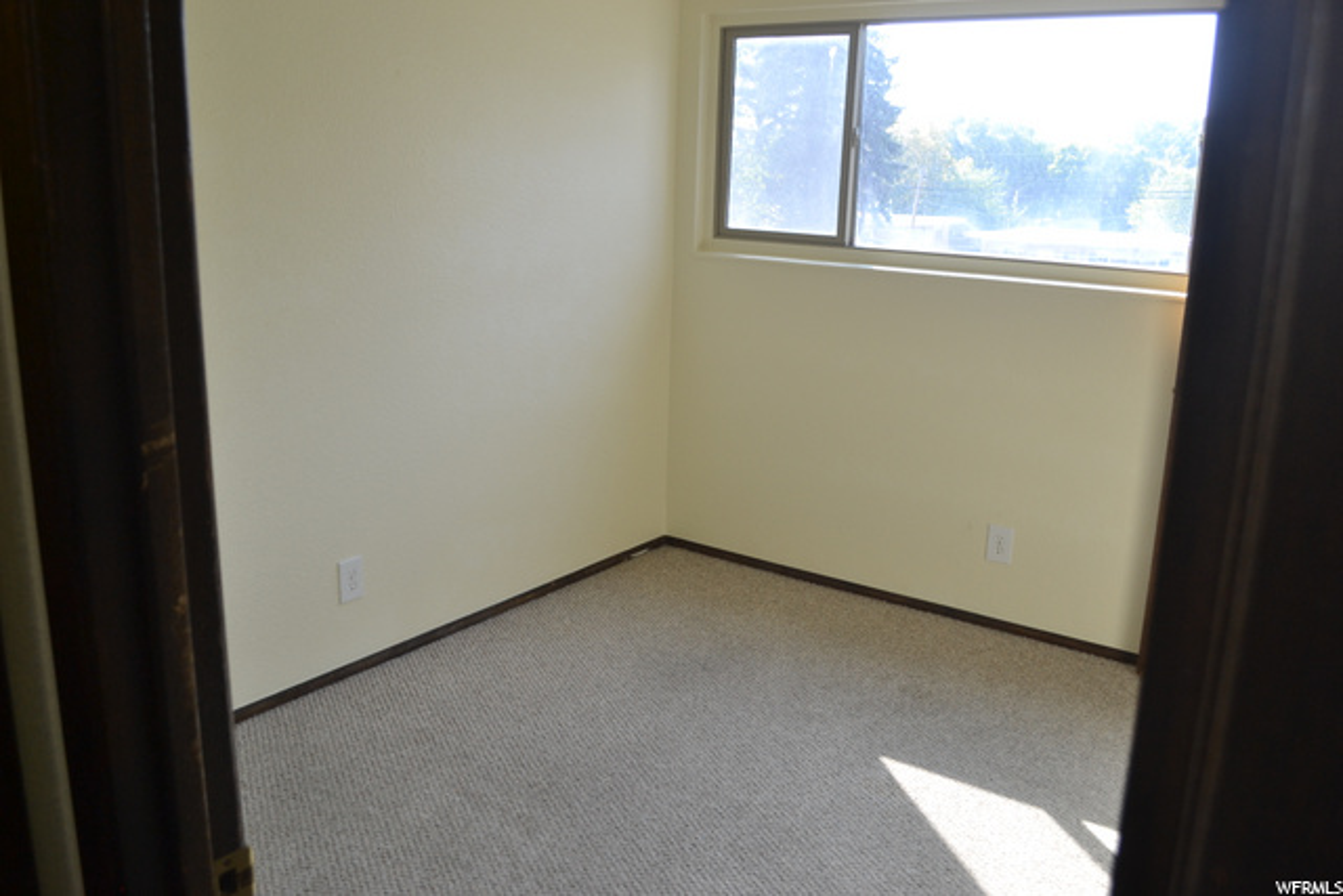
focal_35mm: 30
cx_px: 672
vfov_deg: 43.6
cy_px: 448
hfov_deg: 61.9
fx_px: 1119
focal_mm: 20
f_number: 5.6
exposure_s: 1/125
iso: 320
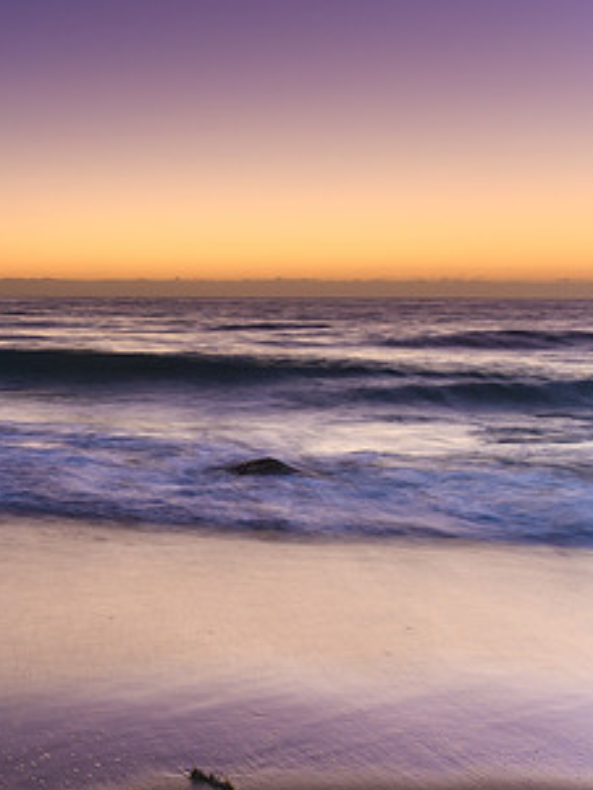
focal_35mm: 50
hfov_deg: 25.8
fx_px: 1141
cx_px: -134
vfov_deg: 38.1
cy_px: 440
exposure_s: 1.3
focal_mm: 18
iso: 100
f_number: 7.1
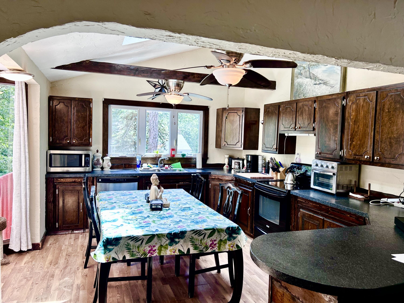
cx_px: 202
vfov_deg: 53.1
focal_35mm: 26
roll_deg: -1.2
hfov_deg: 67.3
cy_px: 152
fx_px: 303
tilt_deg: -3.7
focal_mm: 5.7
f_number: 1.5
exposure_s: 1/120
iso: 64
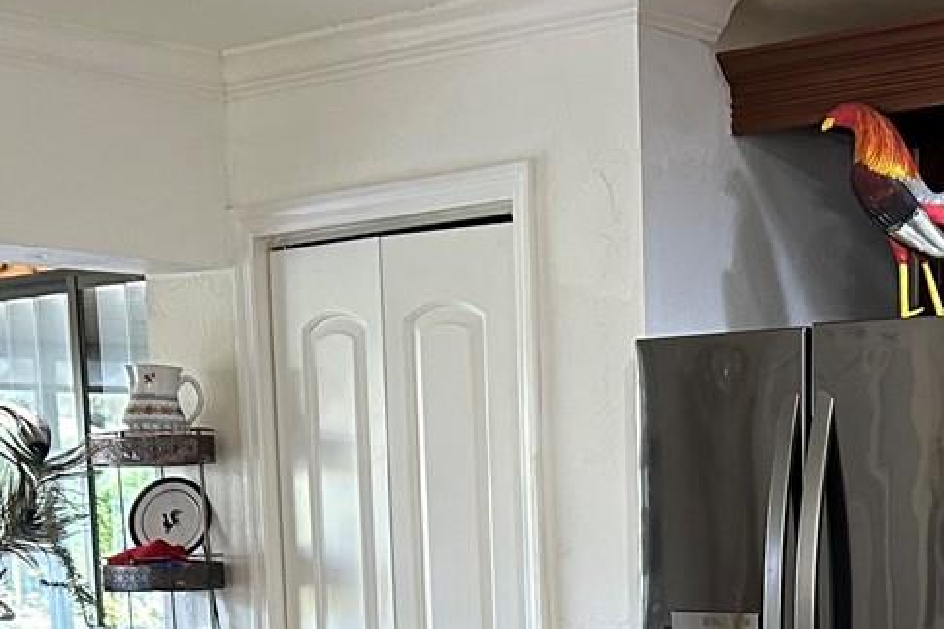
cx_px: 730
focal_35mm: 89
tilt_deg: -9.5
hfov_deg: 22.6
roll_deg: +0.7
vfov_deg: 14.5
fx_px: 2334
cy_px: 895
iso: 250
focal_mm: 5.7
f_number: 1.5
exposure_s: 1/60
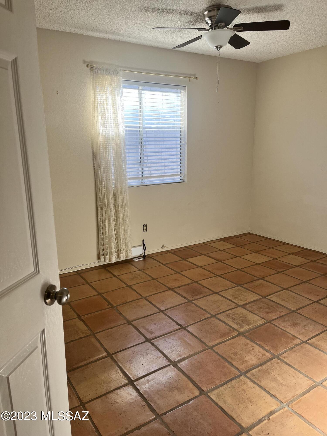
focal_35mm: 26
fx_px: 327
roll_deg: +0.6
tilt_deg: -13.7
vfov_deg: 67.3
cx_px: 164
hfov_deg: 53.1
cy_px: 218
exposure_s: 1/185
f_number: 1.6
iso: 40
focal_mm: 5.1
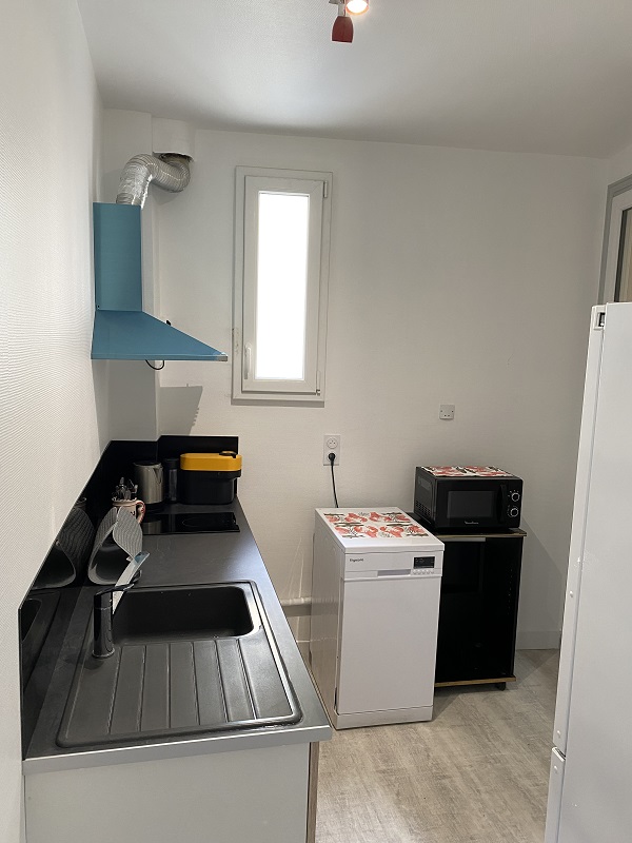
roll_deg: -2.1
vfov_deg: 67.3
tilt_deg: -6.5
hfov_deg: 53.1
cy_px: 422
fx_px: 633
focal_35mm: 26
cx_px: 316
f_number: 1.8
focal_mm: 4.25
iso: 100
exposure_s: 1/50
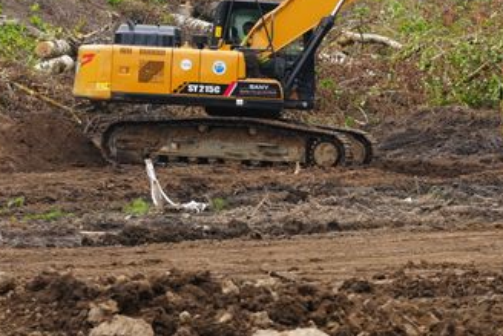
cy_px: 64
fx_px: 4738
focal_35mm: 339
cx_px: 341
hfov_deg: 6.1
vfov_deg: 4.1
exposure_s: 1/40
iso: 100
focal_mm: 159
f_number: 7.1
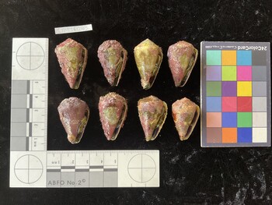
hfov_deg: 61.6
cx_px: 136
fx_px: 228
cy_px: 102
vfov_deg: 48.3
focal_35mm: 29
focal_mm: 3
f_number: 1.8
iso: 100
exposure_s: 1/60
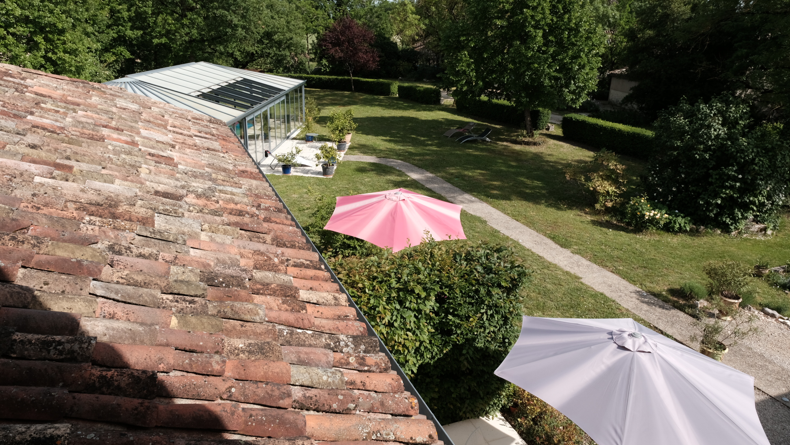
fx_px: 545
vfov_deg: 44.4
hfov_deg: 71.9
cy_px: 211
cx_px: 393
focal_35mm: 26
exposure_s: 1/180
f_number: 10
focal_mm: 16
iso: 200
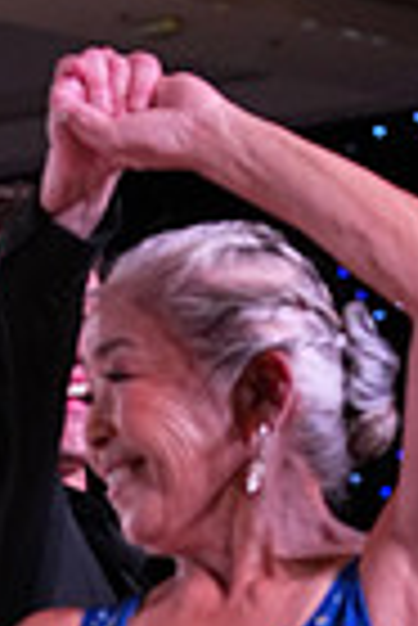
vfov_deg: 4.9
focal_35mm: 412
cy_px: 1202
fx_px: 7157
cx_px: 236
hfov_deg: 3.3
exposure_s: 1/400
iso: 3200
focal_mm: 99
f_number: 5.6
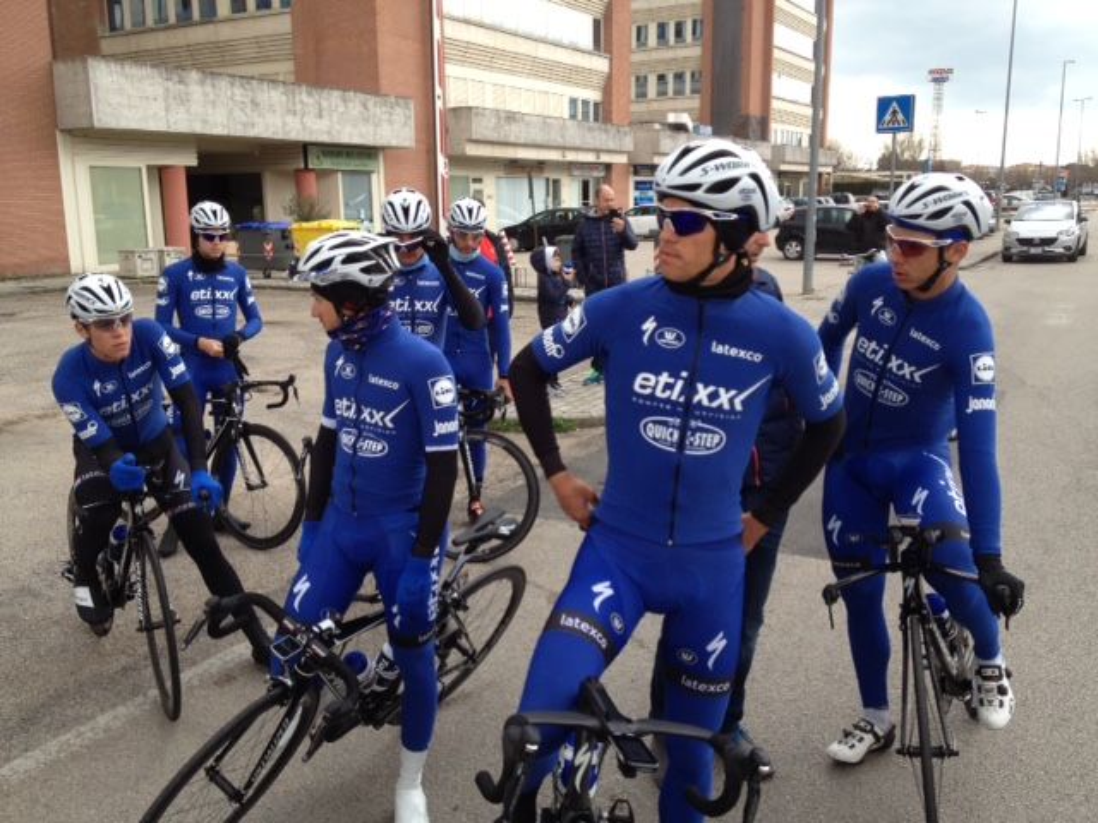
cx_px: 549
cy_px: 412
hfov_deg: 52.6
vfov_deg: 40.7
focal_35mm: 35
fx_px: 1110
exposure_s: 1/128
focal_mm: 4.28
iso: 50
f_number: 2.4
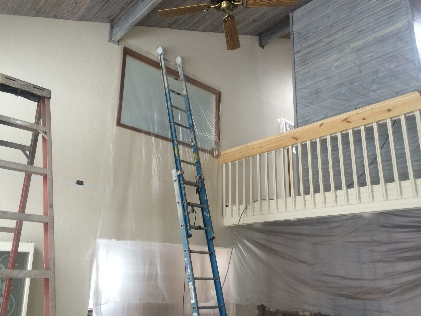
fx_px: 353
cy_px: 158
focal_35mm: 29
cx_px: 210
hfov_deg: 61.7
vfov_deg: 48.2
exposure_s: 1/30
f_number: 2.2
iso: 40
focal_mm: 4.15
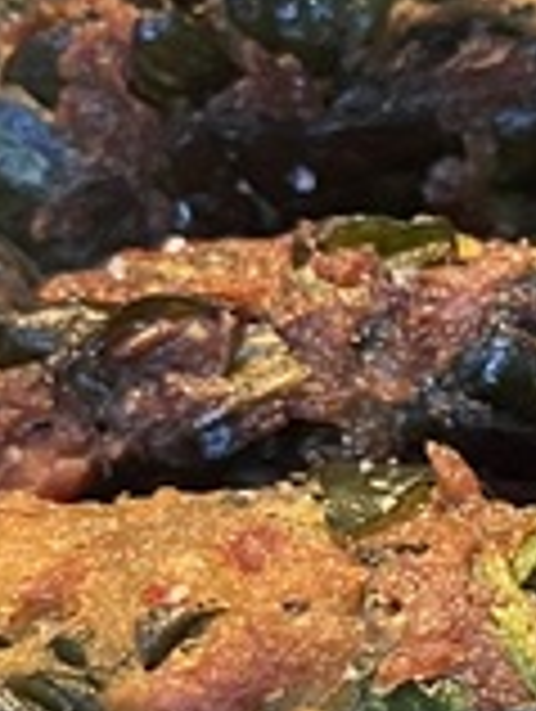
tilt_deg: -59.4
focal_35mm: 151
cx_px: 1027
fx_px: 3109
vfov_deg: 13.0
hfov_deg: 9.3
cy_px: 536
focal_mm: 5.1
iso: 640
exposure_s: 1/25
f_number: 1.6
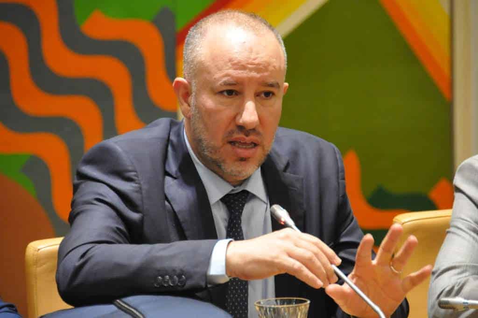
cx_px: 239
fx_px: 3382
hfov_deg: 8.1
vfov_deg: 5.4
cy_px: 159
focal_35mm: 255
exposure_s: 1/25
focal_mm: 170
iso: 3200
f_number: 5.6
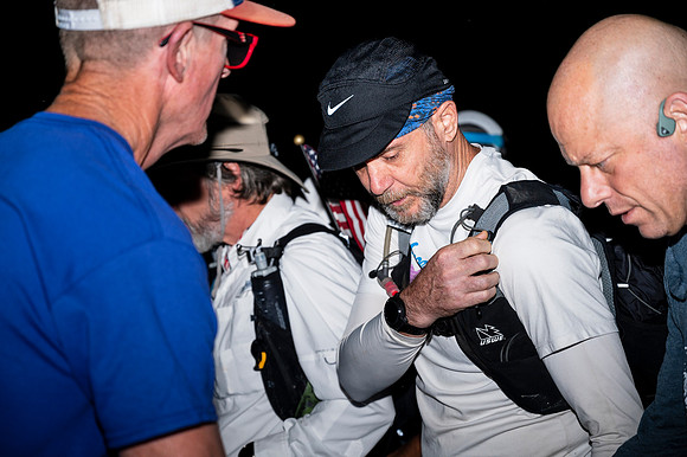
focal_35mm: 72
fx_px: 1378
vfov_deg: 18.8
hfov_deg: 28.0
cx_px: 332
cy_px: 228
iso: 320
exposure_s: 1/200
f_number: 4
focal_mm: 70
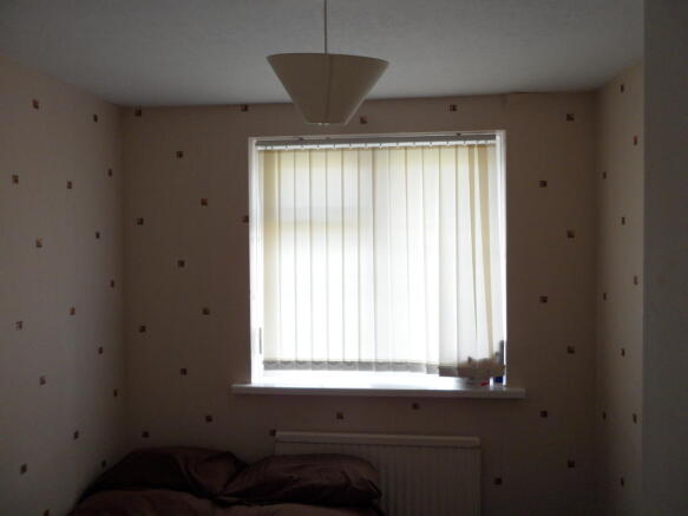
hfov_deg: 65.3
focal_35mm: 27
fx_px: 537
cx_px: 344
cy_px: 258
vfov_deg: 51.3
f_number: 3.5
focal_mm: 4.9
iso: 120
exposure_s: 1/45
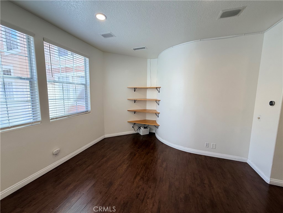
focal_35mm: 14
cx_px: 142
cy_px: 106
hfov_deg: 102.1
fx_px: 114
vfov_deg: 85.7
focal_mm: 2.22
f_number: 2.2
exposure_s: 1/120
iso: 125
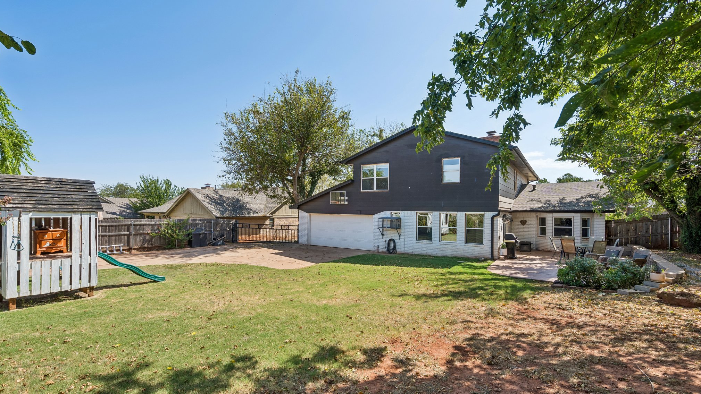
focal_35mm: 17
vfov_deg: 63.9
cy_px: 203
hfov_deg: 95.9
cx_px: 347
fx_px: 316
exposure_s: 1/250
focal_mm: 16
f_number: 8
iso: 200
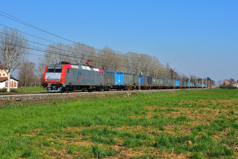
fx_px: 370
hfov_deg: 35.6
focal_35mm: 56
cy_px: 68
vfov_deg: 24.2
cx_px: 127
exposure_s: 1/800
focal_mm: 32
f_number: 7.1
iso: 200
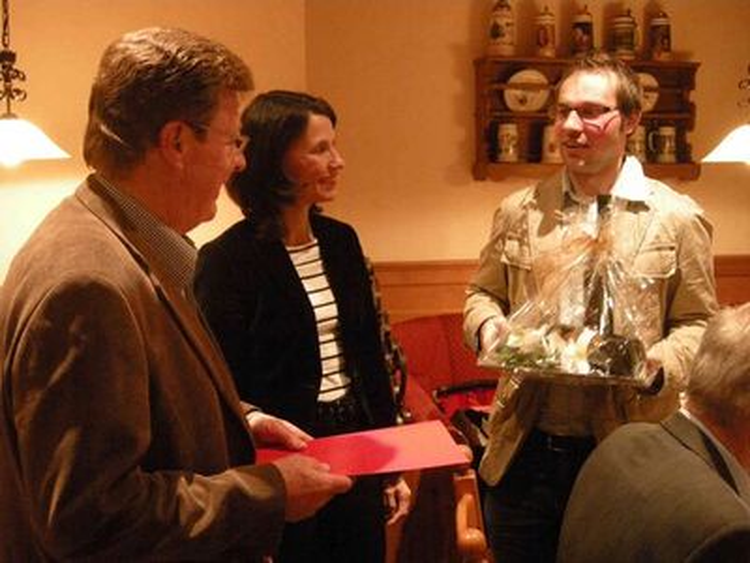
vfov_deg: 36.0
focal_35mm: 40
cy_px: 282
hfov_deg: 46.8
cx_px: 375
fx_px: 867
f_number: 2.9
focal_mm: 8.5
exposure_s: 1/6.8
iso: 800
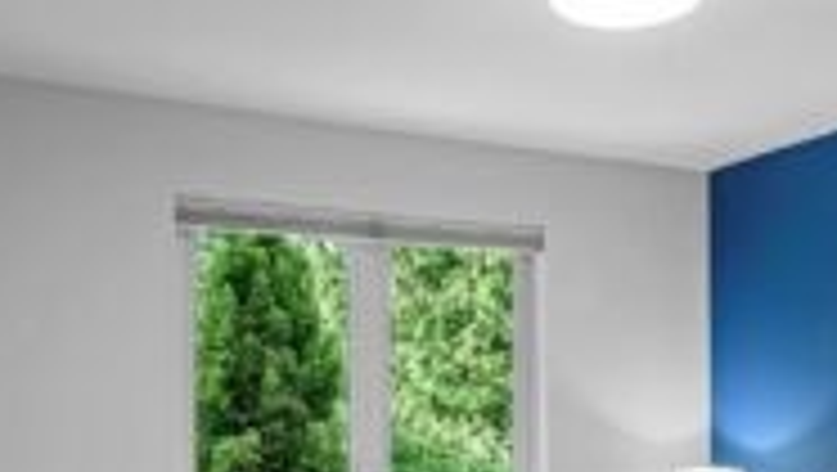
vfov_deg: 28.8
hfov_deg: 53.7
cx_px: 585
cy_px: 560
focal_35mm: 36
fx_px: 800
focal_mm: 16
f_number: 13
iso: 250
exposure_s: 2
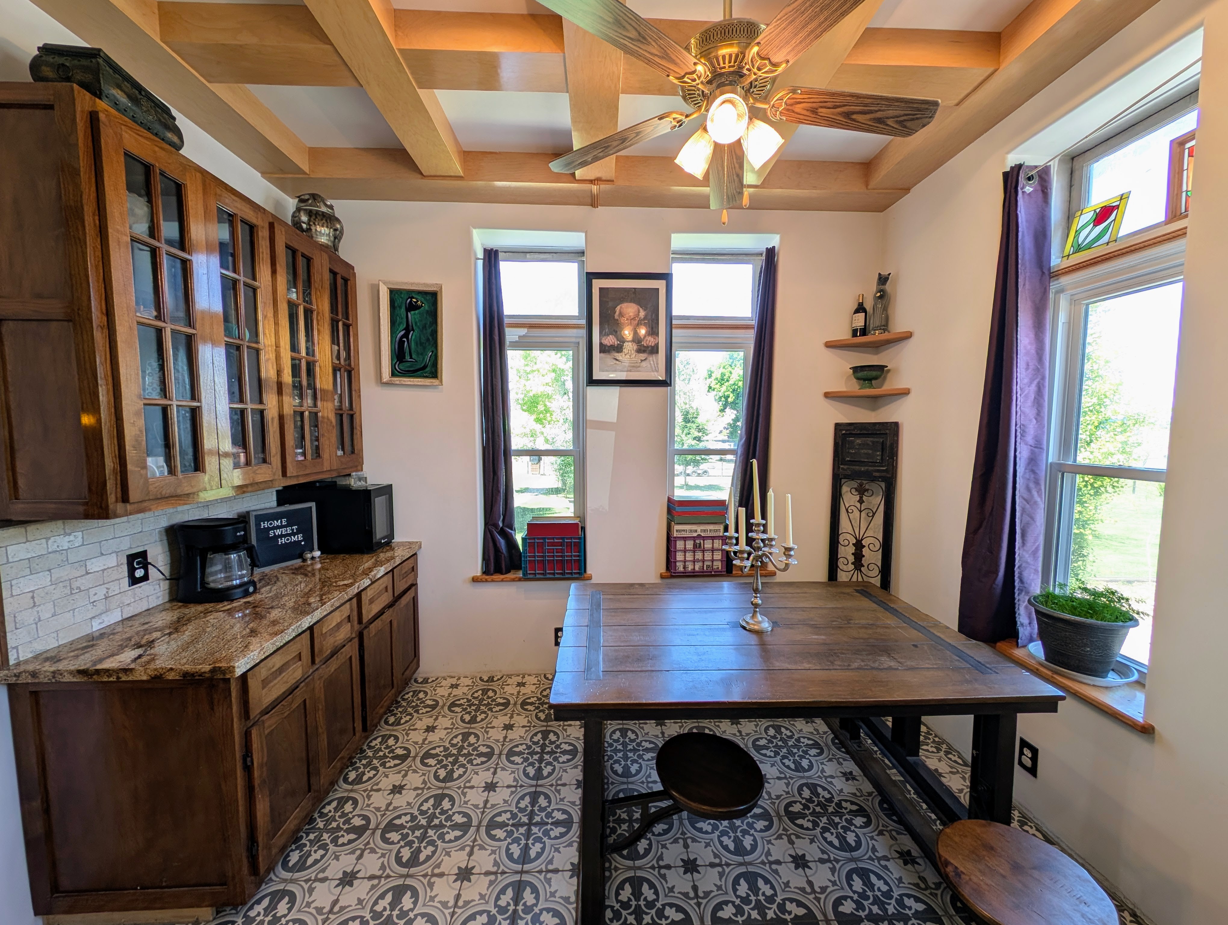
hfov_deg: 110.5
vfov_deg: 94.6
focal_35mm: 12
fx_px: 426
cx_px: 614
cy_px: 462
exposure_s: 1/120
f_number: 1.95
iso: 62
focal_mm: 2.23
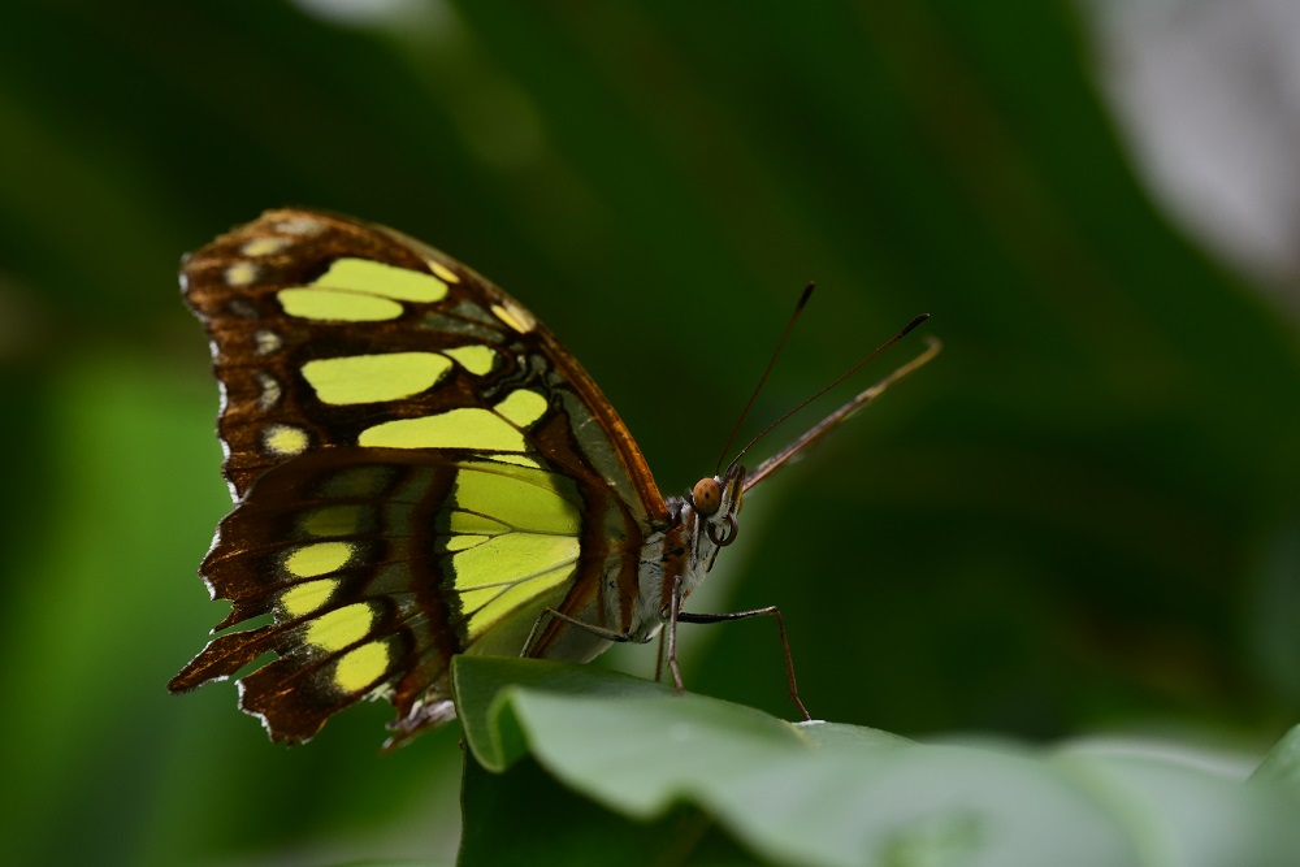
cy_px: 434
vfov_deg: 9.2
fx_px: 5417
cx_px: 650
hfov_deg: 13.7
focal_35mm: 150
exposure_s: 1/80
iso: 2000
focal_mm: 150
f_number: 13
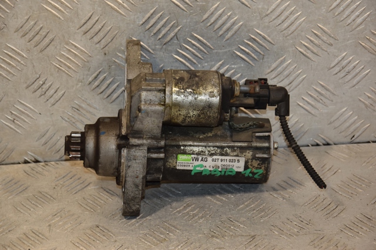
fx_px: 1096
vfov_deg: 13.0
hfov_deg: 19.5
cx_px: 188
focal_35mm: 105
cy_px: 125
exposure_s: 1/200
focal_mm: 70
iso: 800
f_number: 5.3
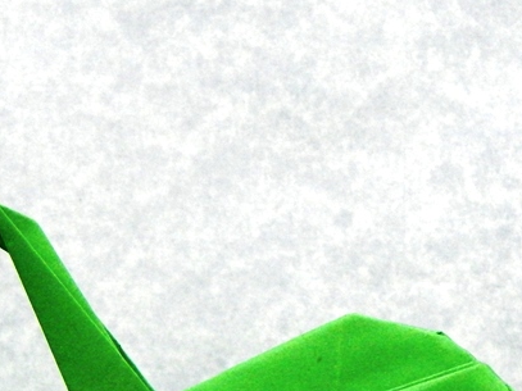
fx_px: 3588
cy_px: 433
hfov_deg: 8.3
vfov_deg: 6.2
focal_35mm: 238
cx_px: 322
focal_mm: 18.7
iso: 800
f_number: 4.5
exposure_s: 1/13
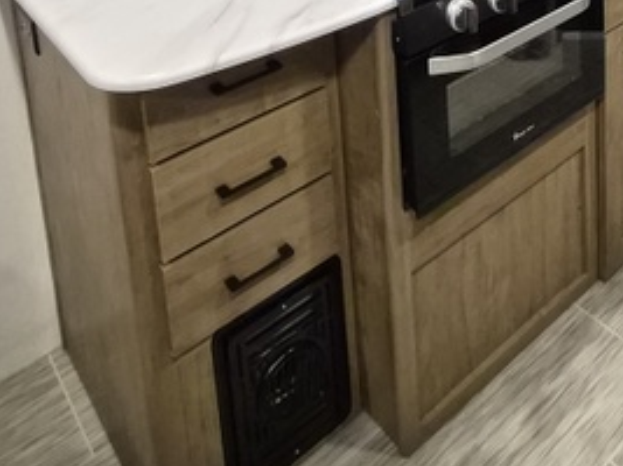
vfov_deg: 28.8
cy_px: -163
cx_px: 443
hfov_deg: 46.7
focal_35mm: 39
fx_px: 702
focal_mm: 1.7
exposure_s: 1/60
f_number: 2.2
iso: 800
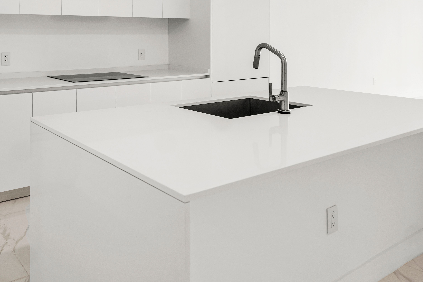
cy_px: 30
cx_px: 125
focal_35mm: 30
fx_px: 352
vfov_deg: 40.4
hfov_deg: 59.7
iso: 100
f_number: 3.2
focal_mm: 16
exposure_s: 1/40
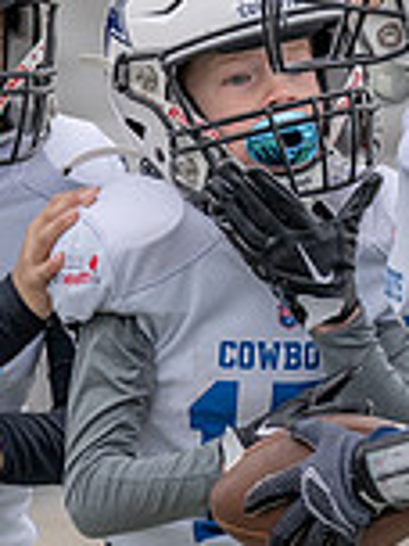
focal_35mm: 1110
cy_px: 307
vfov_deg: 1.8
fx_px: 17487
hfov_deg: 1.3
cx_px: 400
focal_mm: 200
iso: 200
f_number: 2.8
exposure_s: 1/1250
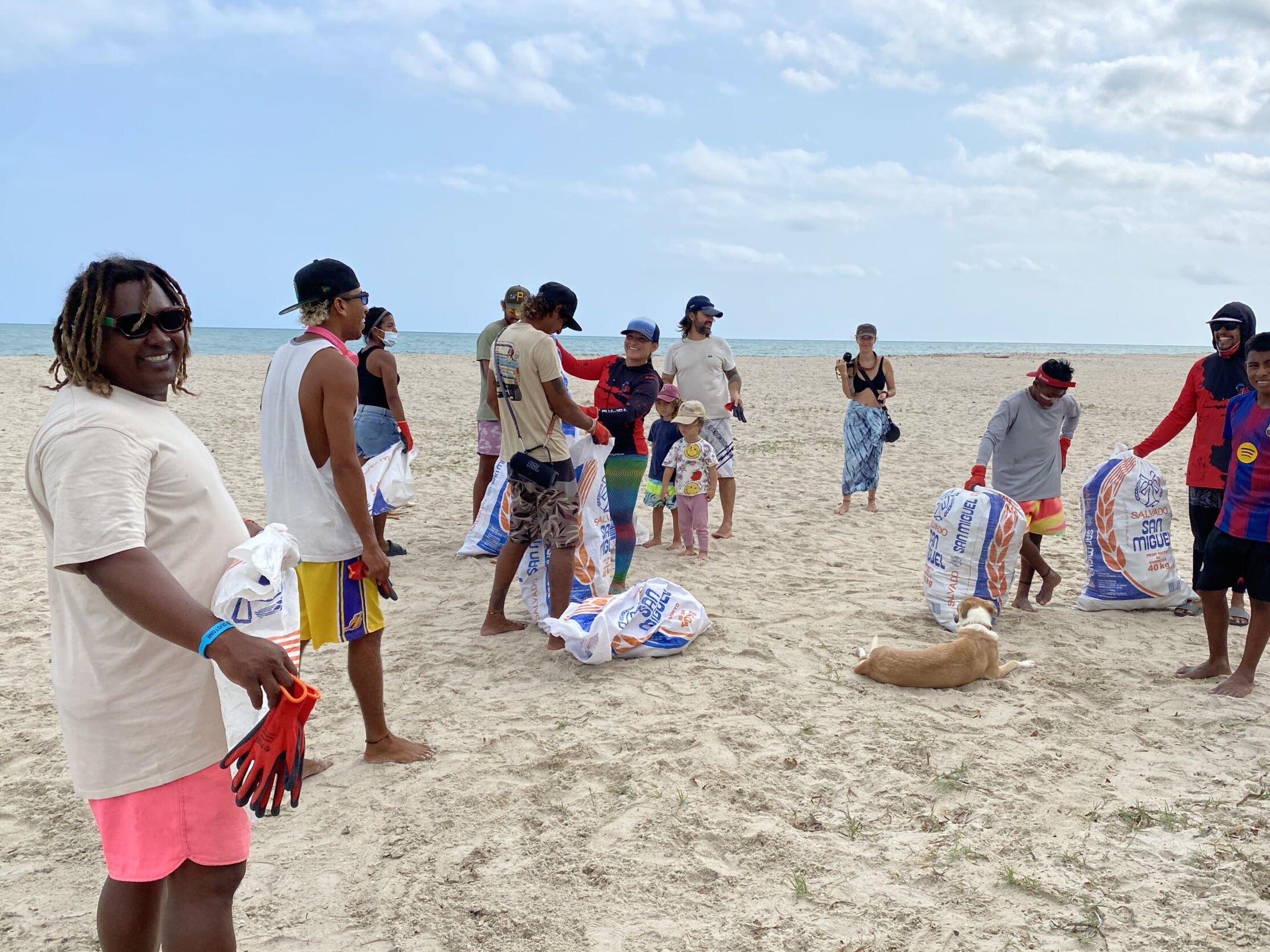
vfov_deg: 46.7
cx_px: 676
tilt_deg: -9.6
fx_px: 1101
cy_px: 515
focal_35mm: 30
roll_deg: -2.0
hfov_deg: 59.9
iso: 32
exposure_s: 1/4274
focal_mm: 4.25
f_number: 1.8
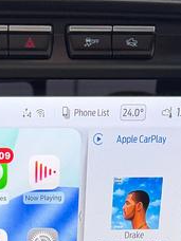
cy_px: 498
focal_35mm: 101
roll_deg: -1.3
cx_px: 11
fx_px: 704
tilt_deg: -37.9
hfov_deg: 14.5
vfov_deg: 15.2
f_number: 1.78
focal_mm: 6.76
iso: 160
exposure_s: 1/186
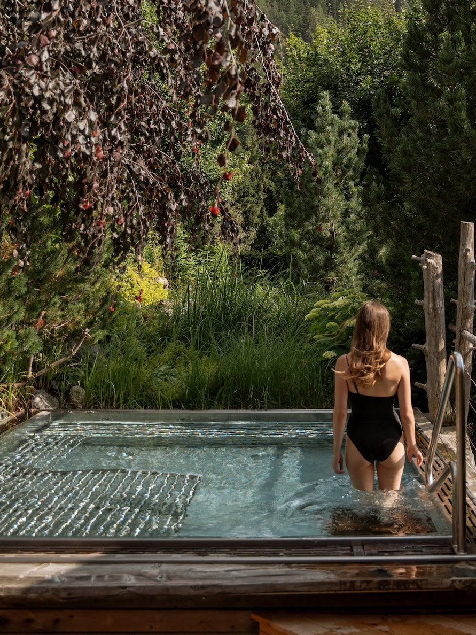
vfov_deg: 36.4
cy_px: 175
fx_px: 945
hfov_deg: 28.1
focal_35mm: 52
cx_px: 313
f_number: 2.8
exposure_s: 1/1600
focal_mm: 28.3
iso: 100
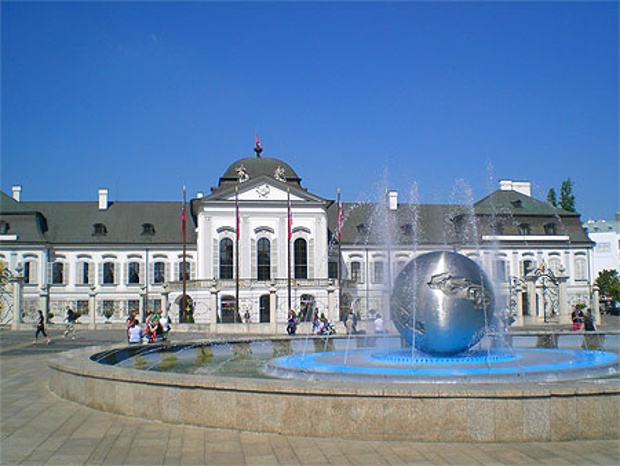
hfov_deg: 49.0
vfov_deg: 37.8
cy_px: 233
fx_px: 681
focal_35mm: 38
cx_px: 310
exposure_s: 1/800
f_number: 4.4
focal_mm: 6.3
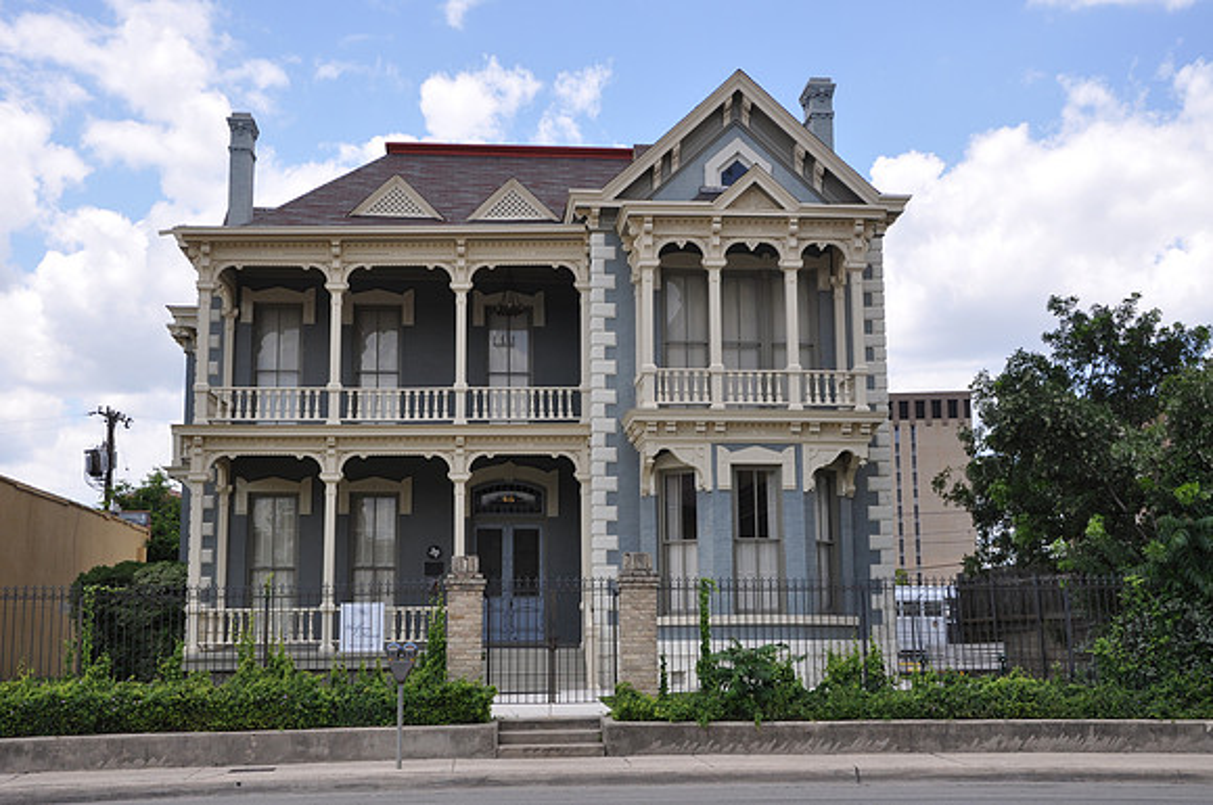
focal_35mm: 45
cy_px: 402
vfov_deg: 29.8
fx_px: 1514
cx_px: 606
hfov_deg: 43.7
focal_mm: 30
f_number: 8
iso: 200
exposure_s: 1/250
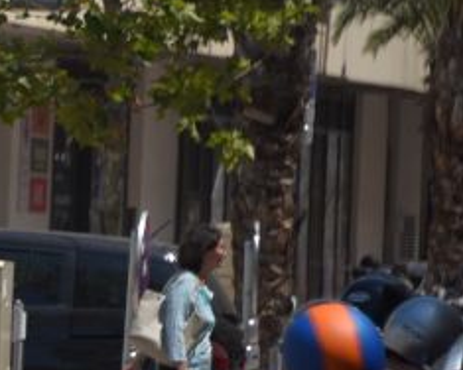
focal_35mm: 820
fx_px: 11236
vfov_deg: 1.9
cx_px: -510
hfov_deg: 2.4
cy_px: 213
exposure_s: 1/800
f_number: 5.6
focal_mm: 200
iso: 100
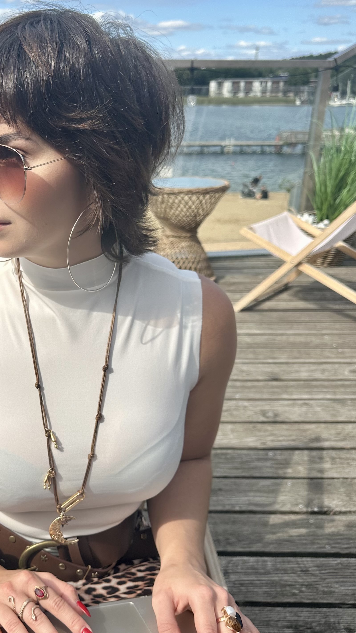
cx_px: 27
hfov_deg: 30.4
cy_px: 326
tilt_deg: -21.3
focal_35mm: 37
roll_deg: +0.2
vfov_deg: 54.0
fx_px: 621
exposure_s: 1/3597
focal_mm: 6.86
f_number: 1.78
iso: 80
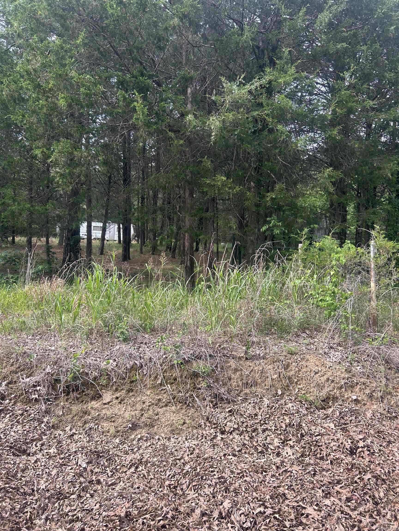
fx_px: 400
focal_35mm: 26
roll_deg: -4.3
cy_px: 266
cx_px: 200
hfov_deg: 53.1
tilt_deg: -0.5
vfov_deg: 67.3
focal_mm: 5.7
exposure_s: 1/461
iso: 50
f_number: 1.5
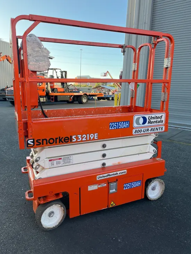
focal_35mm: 26
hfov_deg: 53.1
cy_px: 127
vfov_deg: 67.3
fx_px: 191
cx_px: 96
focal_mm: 5.1
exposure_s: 1/437
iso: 50
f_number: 1.6
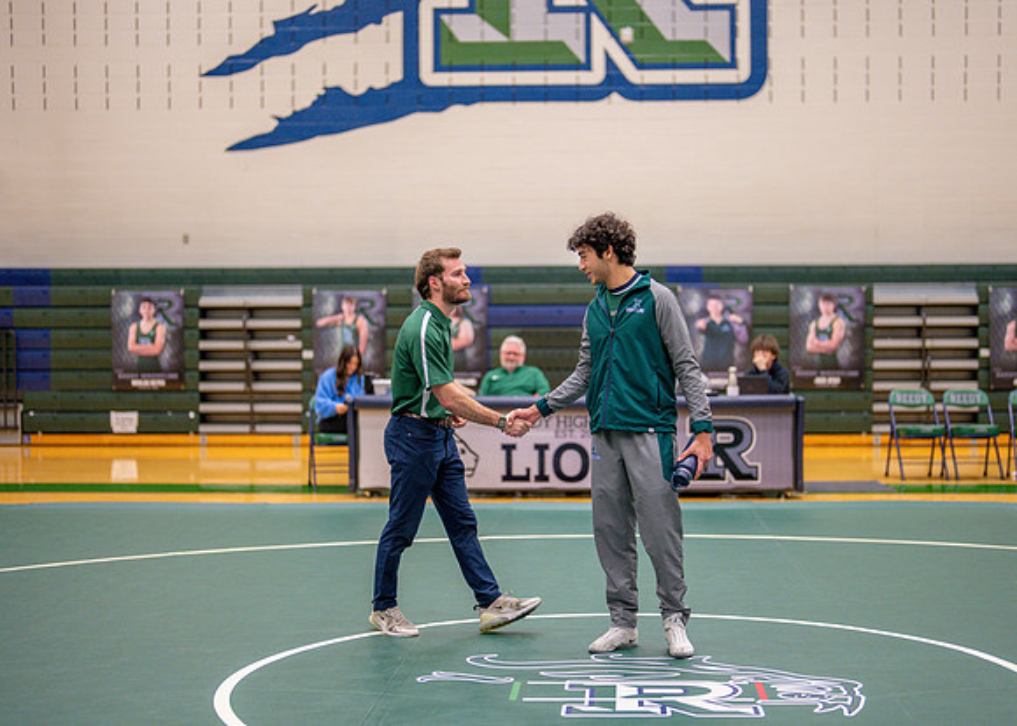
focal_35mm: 59
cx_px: 539
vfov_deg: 24.2
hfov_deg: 33.4
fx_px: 1693
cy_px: 369
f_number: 1.2
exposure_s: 1/800
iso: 1000
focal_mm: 50
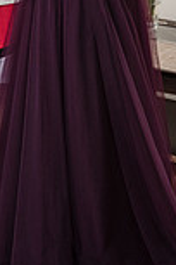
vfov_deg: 18.1
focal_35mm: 109
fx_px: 799
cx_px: 24
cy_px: -28
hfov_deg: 12.5
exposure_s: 1/250
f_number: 4
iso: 800
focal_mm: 37
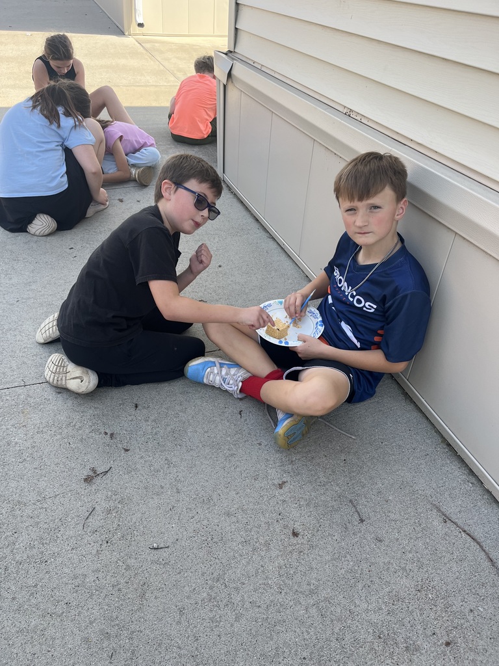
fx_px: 500
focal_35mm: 26
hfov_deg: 53.1
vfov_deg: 67.3
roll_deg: -1.8
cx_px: 250
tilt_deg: -33.3
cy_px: 333
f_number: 1.6
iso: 50
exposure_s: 1/566
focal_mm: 5.1
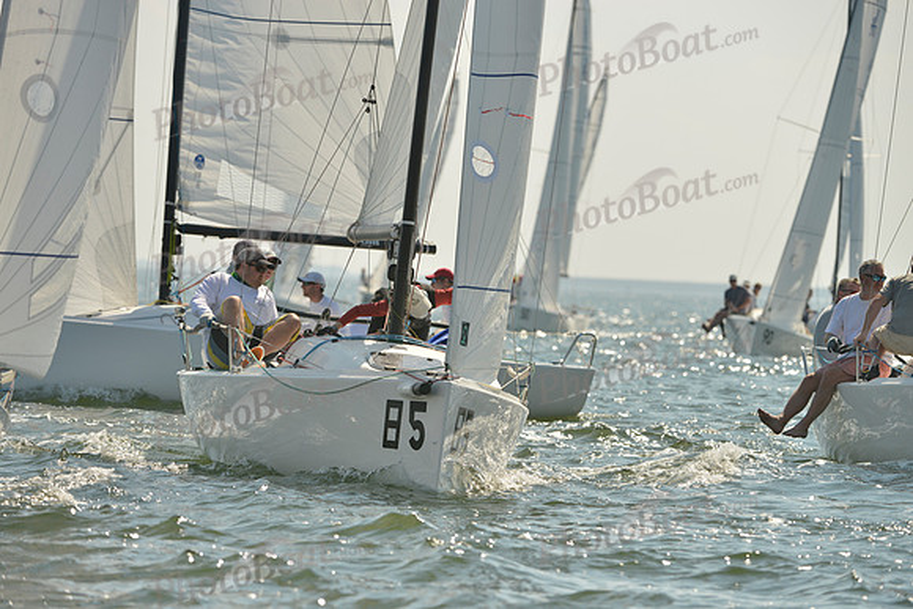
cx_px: 456
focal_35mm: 270
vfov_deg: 5.1
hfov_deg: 7.6
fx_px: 6849
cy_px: 304
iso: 280
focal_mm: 270
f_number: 7.1
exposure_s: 1/1600
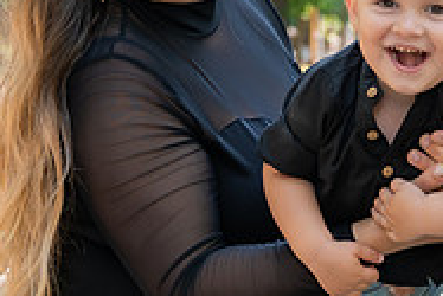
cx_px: 414
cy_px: 189
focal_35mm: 154
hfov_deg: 13.2
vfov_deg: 8.9
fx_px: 1896
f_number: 2.8
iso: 320
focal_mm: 35
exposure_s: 1/320
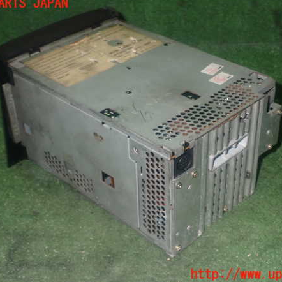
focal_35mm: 60
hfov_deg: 28.6
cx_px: 144
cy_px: 139
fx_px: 553
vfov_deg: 28.6
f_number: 9
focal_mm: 9.01
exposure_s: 1/50
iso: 800
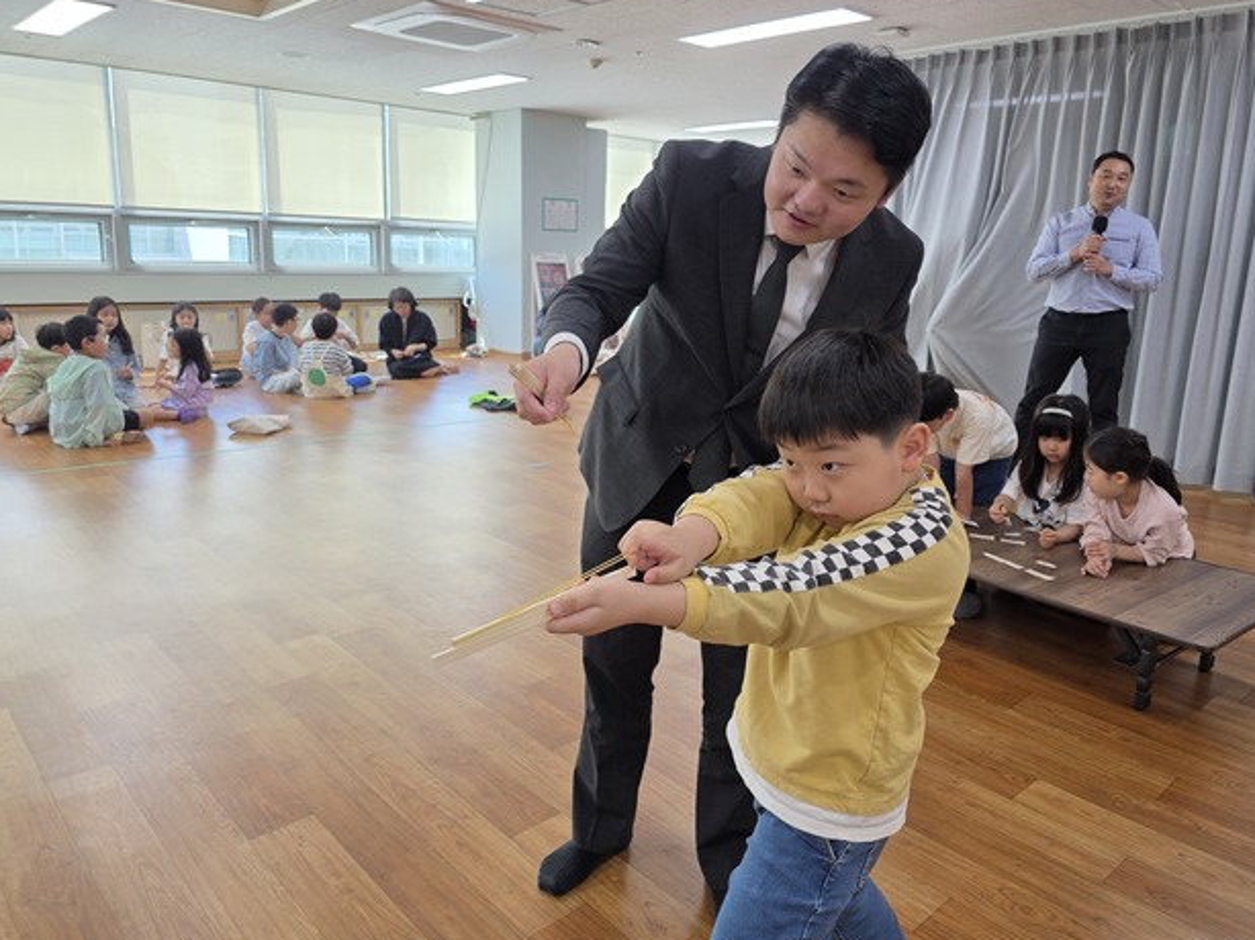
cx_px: 647
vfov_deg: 54.8
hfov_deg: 69.4
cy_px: 450
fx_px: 906
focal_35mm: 25
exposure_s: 1/120
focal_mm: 6.3
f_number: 1.7
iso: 100
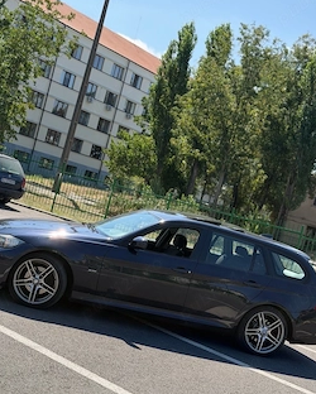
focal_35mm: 60
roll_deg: -15.0
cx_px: 147
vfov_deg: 31.4
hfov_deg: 25.4
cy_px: 206
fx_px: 701
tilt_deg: -0.2
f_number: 1.78
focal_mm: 6.76
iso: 100
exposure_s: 1/3378
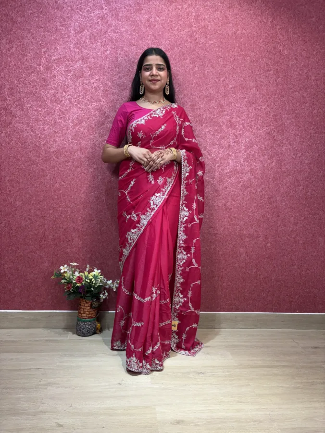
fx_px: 325
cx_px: 162
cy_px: 216
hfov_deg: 53.1
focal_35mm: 26
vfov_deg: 67.3
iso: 32
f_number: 1.6
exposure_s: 1/100
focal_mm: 5.96
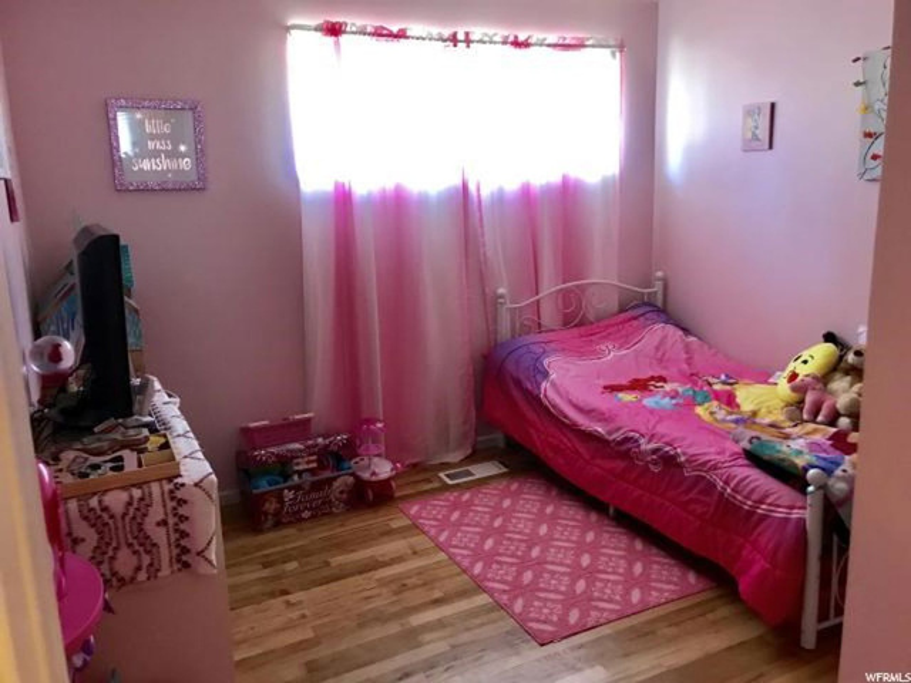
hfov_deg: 63.4
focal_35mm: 28
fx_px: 737
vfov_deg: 49.7
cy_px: 342
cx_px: 456
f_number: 1.8
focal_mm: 3.99
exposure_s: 1/15
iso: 64
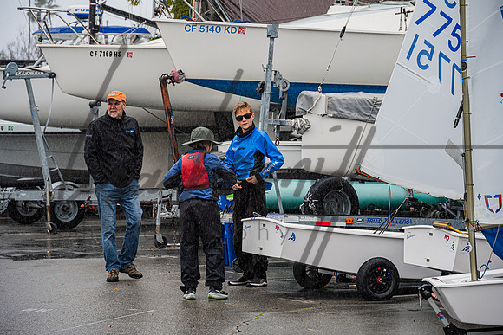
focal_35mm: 130
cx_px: 252
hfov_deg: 15.8
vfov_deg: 10.6
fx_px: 1817
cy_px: 168
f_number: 6.3
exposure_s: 1/500
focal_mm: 130
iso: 400
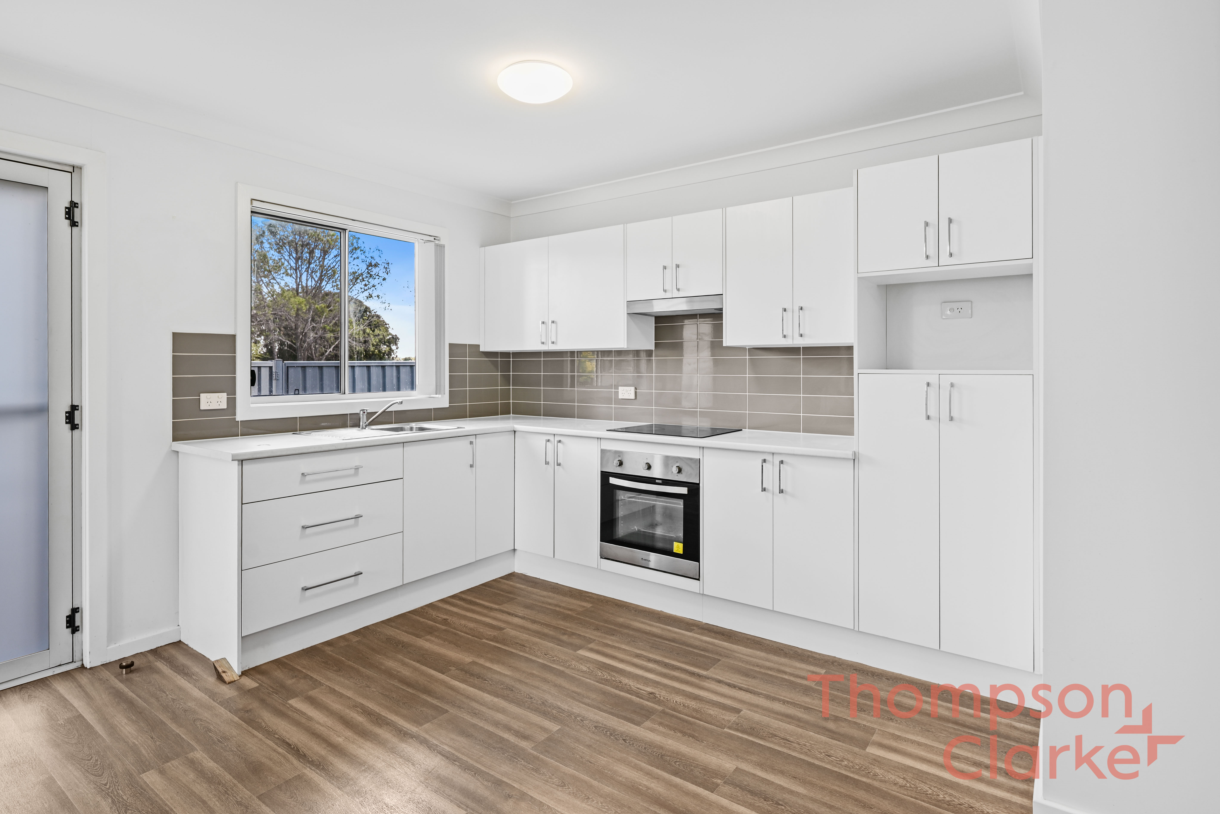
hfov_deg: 88.2
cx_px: 578
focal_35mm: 19
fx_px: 628
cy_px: 404
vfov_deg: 65.9
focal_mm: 17.5
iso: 100
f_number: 7.1
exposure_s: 1/3
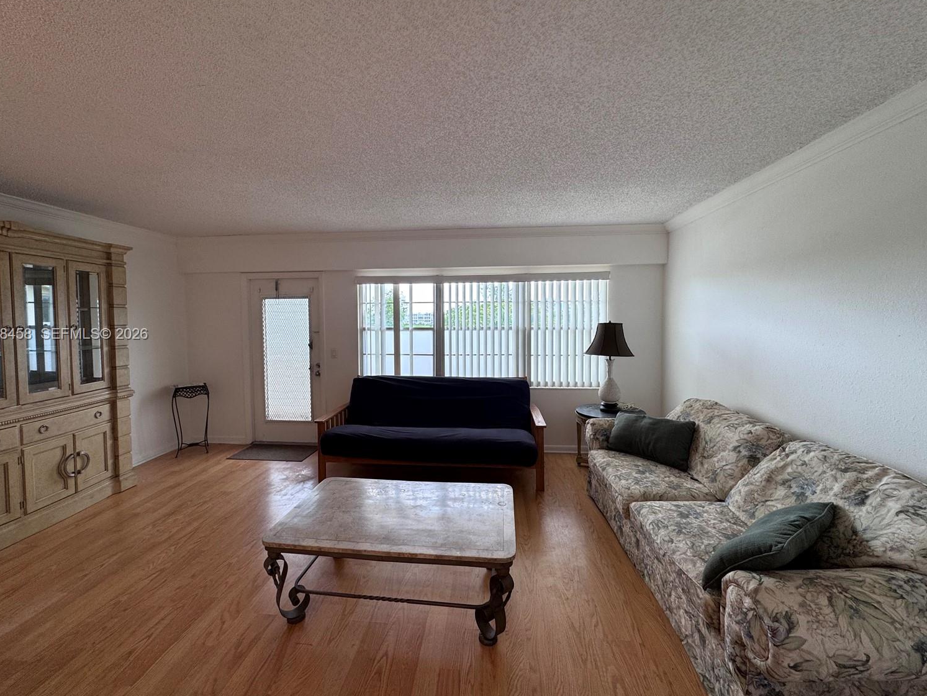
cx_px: 451
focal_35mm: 15
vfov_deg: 81.7
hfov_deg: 98.1
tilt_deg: -2.6
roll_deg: +0.3
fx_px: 402
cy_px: 335
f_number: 2.2
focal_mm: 2.22
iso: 64
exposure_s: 1/120
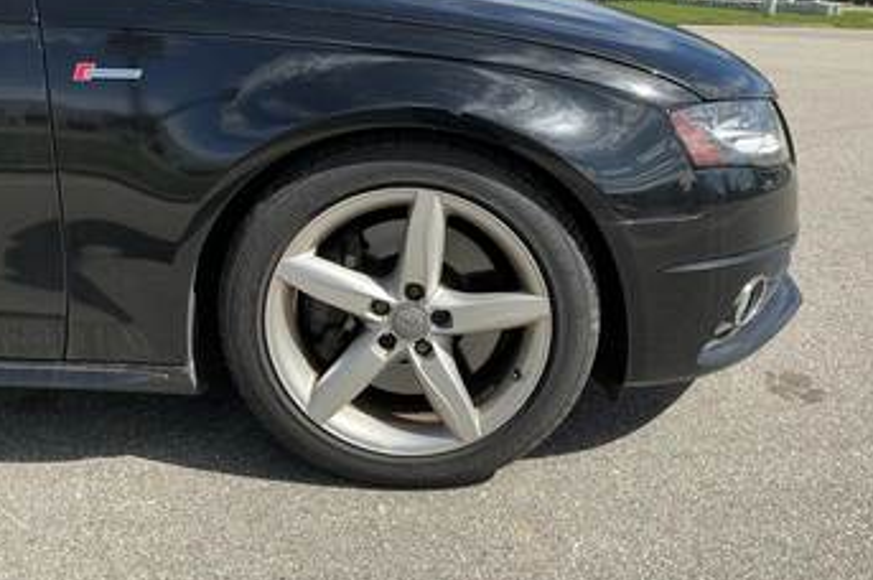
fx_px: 824
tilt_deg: -14.9
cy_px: 226
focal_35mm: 34
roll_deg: -0.6
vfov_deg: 38.6
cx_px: 453
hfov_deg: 55.8
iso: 25
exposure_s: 1/1342
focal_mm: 3
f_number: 1.8
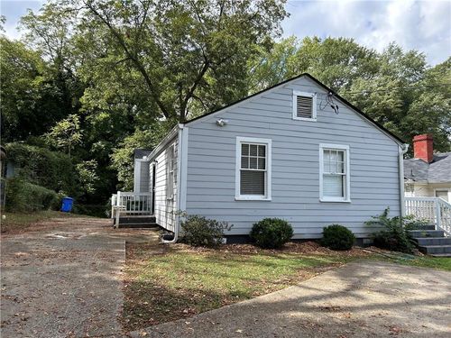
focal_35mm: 26
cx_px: 226
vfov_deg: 53.1
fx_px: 339
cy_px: 169
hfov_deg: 67.3
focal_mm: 5.7
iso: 50
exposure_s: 1/1266
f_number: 1.5
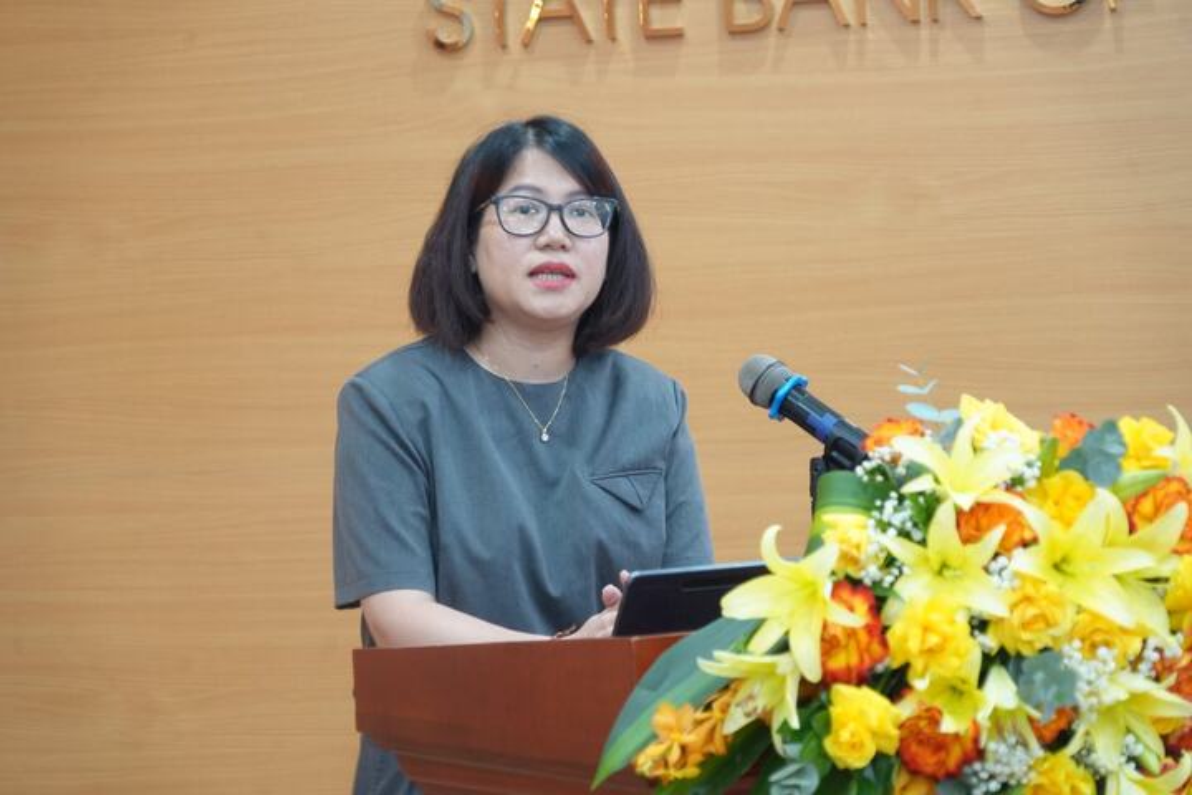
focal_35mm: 150
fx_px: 4966
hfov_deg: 13.7
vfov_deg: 9.1
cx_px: 596
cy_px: 398
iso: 2000
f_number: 6.3
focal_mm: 150
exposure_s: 1/25
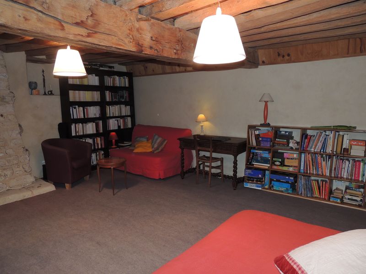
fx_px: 254
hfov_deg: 71.6
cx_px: 183
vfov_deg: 56.8
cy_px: 137
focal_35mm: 24
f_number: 3
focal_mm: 4.3
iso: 200
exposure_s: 1/30
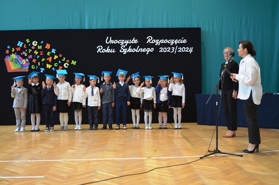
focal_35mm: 51
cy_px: 92
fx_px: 394
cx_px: 140
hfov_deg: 39.0
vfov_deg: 26.4
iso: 560
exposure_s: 1/60
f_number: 4.5
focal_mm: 34
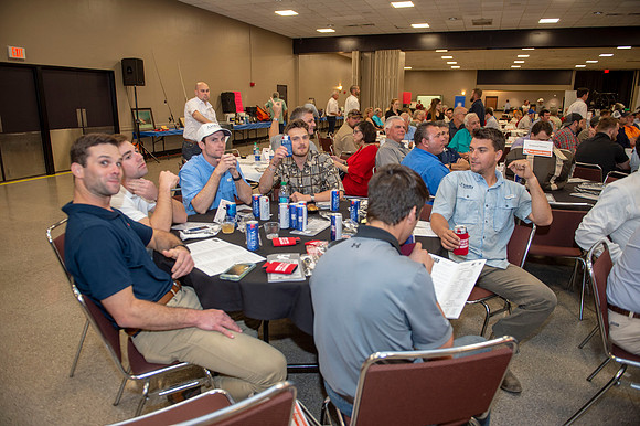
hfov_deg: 73.8
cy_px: 213
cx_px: 320
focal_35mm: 24
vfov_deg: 53.1
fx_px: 426
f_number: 3.2
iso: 800
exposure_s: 1/100
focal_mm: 24
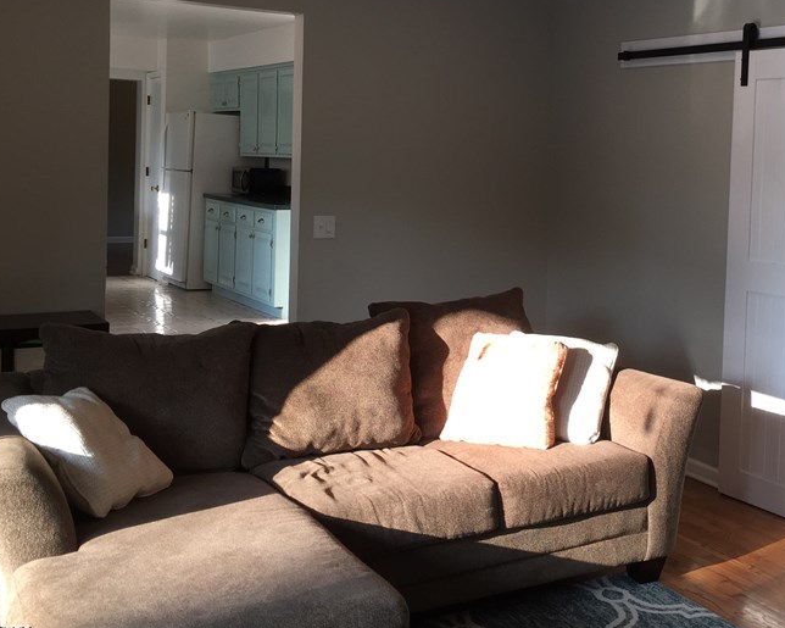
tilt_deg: -1.8
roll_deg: -3.6
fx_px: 1045
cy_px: 182
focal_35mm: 45
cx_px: 528
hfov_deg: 40.6
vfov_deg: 33.0
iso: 40
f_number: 2.2
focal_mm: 4.15
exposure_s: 1/120
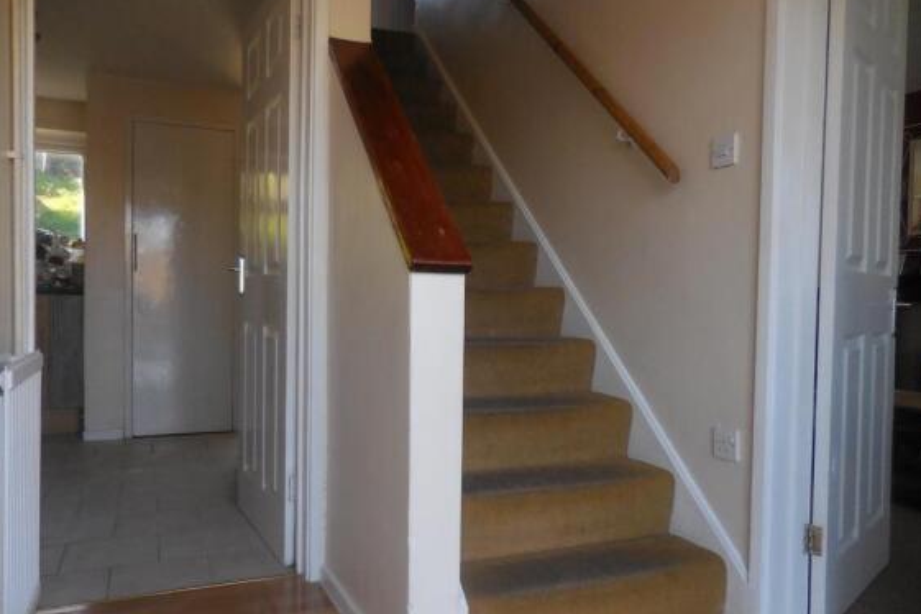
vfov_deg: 47.9
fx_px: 691
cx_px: 451
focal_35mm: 27
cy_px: 318
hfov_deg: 67.4
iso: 400
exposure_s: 1/250
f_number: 3.3
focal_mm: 4.5
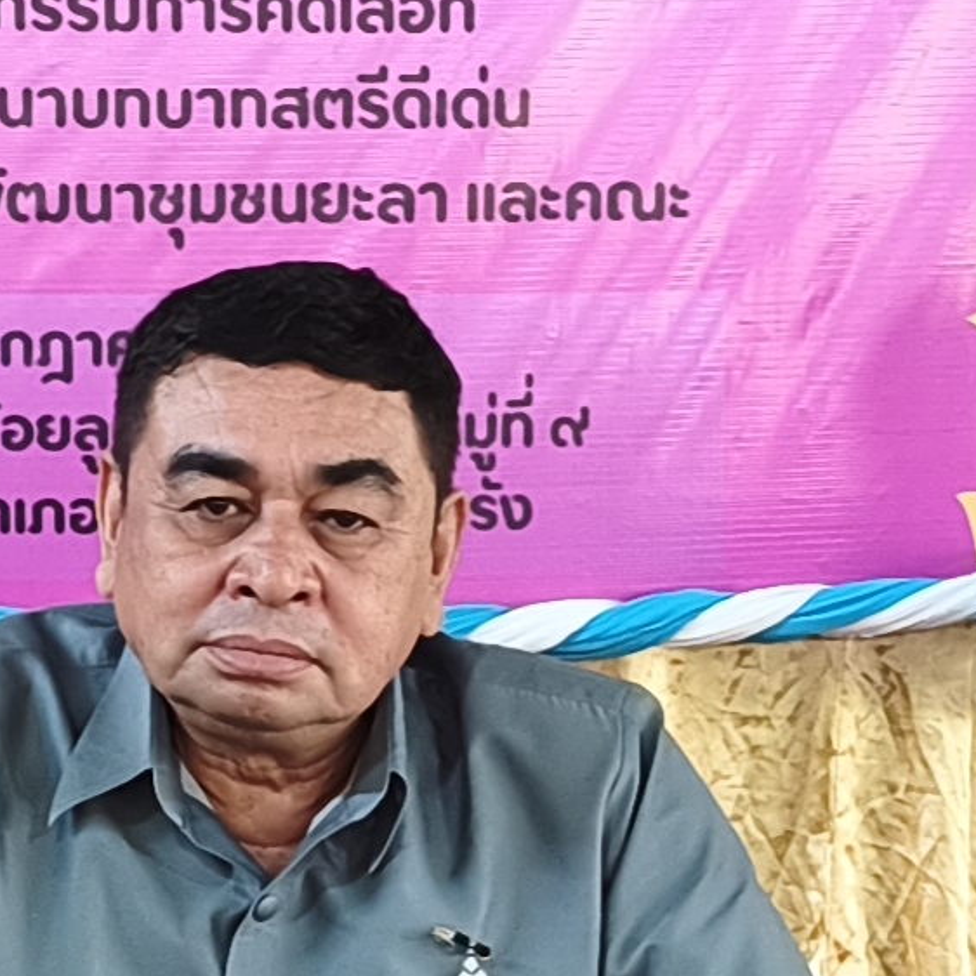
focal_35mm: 114
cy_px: 694
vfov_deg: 15.2
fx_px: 3636
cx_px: 220
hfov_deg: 15.2
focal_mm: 6.06
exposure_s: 1/50
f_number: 1.7
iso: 1000
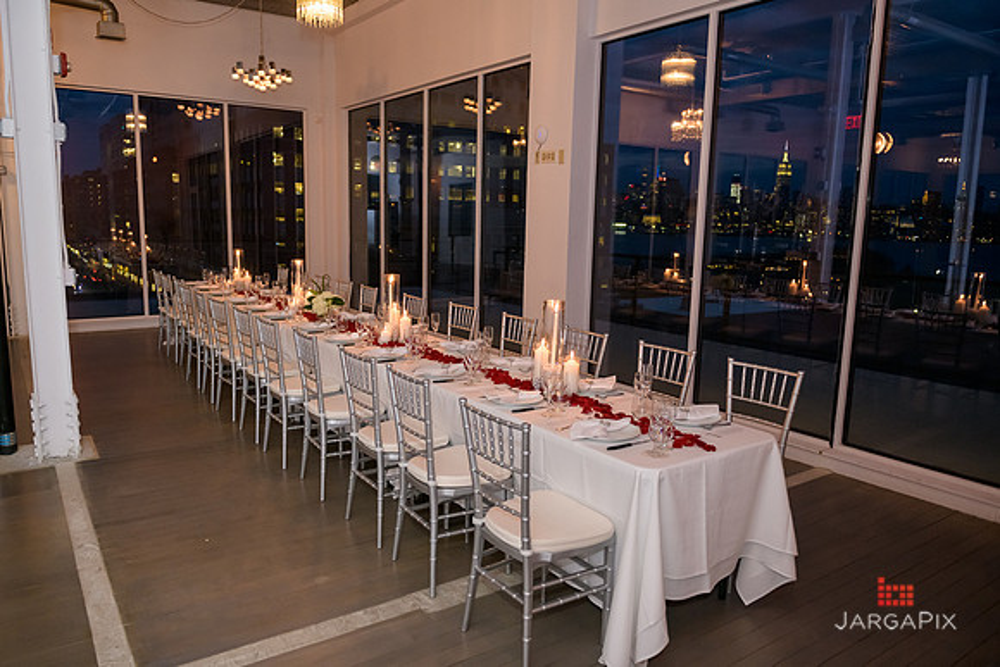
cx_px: 480
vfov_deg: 51.4
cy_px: 334
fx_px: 693
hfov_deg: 71.6
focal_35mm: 25
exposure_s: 1/125
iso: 1600
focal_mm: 24
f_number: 3.2
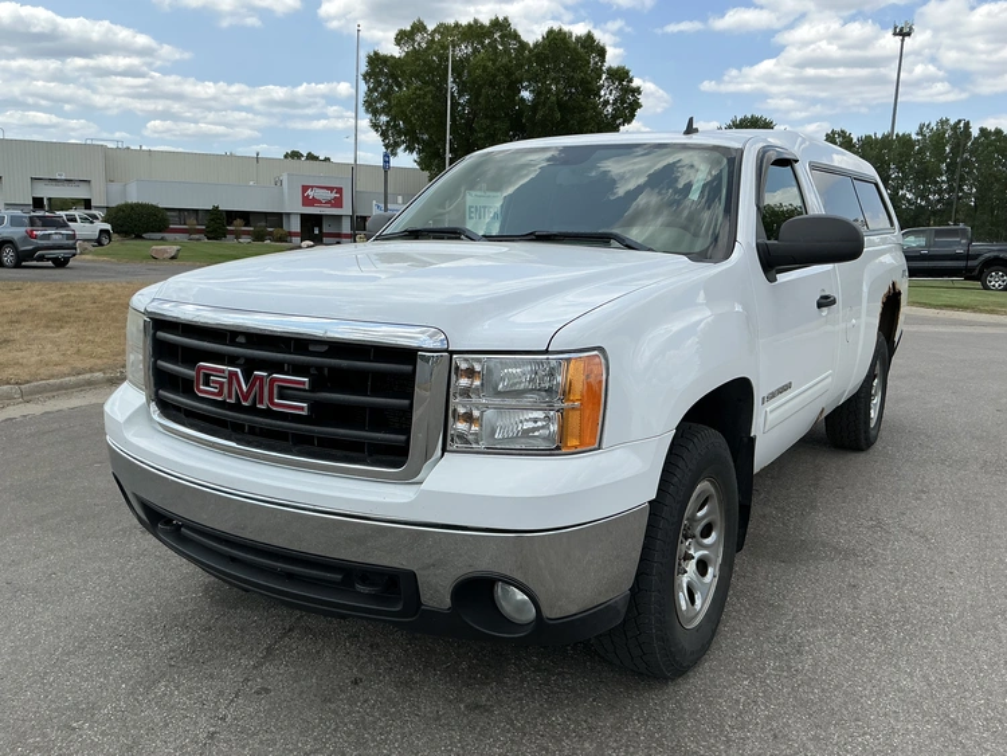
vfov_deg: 49.8
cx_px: 504
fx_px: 815
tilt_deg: -7.9
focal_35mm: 28
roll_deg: -1.2
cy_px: 378
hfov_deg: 63.4
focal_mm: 3
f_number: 1.8
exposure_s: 1/1730
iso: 25
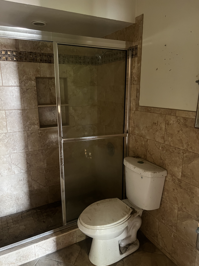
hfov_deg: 53.1
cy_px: 133
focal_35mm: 26
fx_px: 199
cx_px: 100
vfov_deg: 67.3
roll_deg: +0.3
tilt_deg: -13.9
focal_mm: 5.7
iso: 640
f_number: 1.5
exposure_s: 1/35
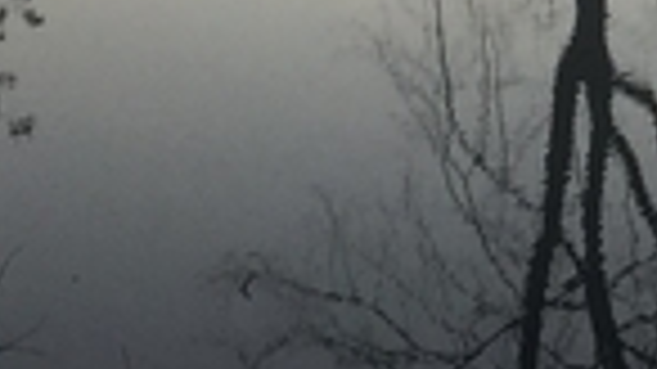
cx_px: 1184
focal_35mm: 173
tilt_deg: +4.1
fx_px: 3013
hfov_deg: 11.5
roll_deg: +0.4
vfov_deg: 6.4
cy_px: -720
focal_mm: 4.15
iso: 32
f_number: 2.2
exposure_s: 1/507
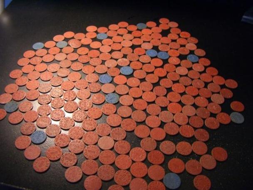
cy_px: 95
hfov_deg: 49.0
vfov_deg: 37.7
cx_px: 126
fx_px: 278
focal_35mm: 38
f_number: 2.7
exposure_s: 1/60
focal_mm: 6.2
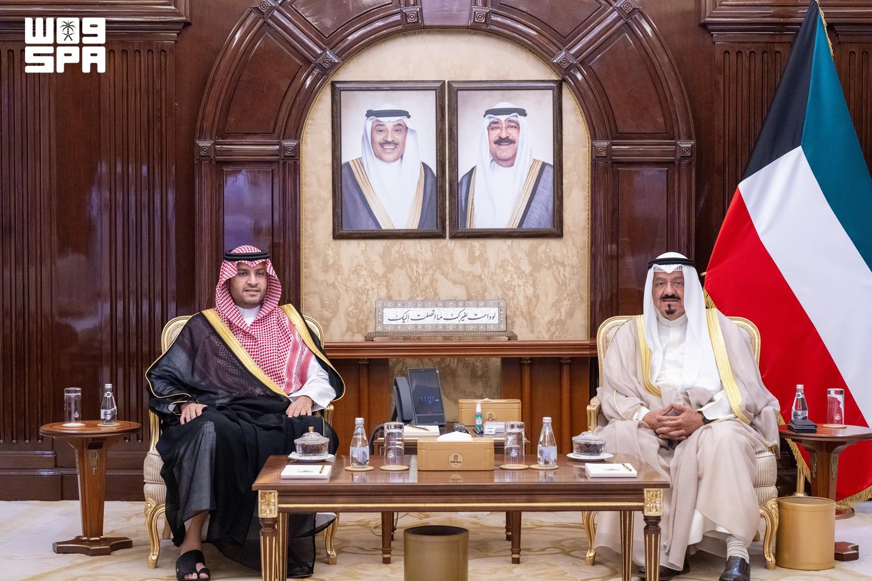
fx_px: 1695
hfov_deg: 28.8
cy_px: 290
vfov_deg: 19.4
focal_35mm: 70
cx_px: 436
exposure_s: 1/100
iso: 4000
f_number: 5
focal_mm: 70
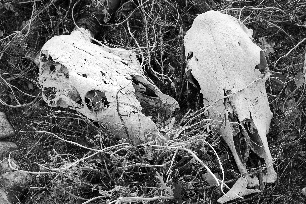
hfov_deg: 33.4
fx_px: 510
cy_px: 102
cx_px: 153
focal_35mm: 60
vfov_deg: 22.6
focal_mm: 40
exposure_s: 1/320
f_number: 9
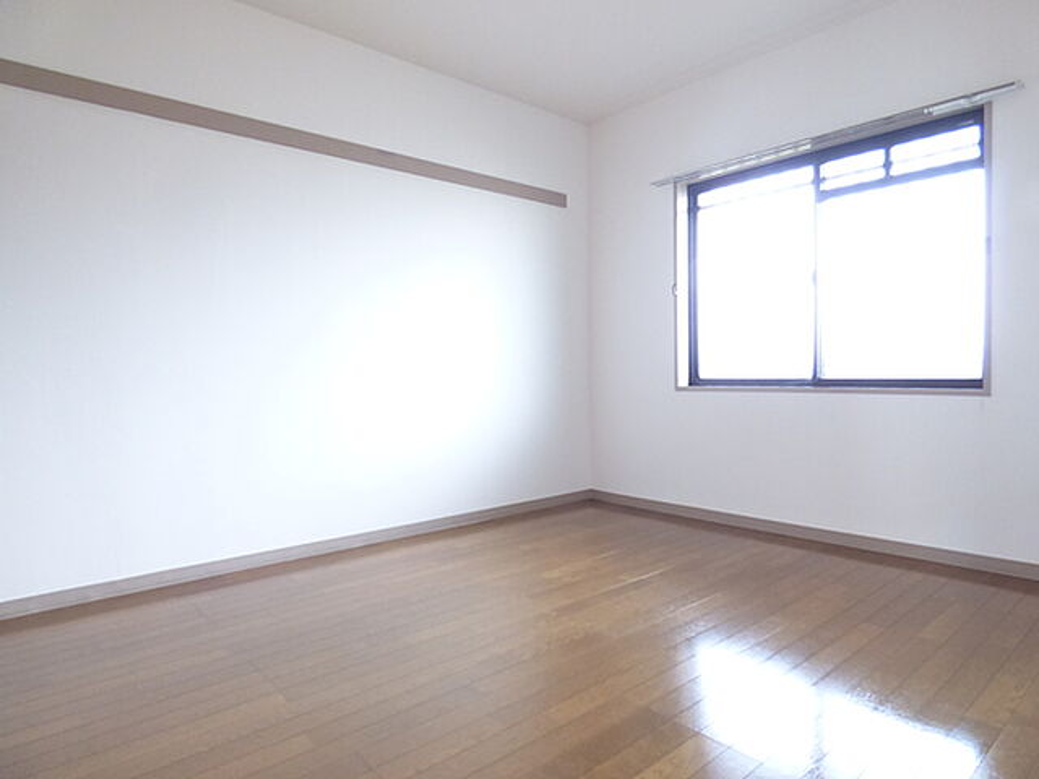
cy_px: 390
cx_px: 520
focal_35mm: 20
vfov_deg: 66.0
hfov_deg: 81.7
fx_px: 600
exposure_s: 1/30
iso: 800
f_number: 2.8
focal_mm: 3.58
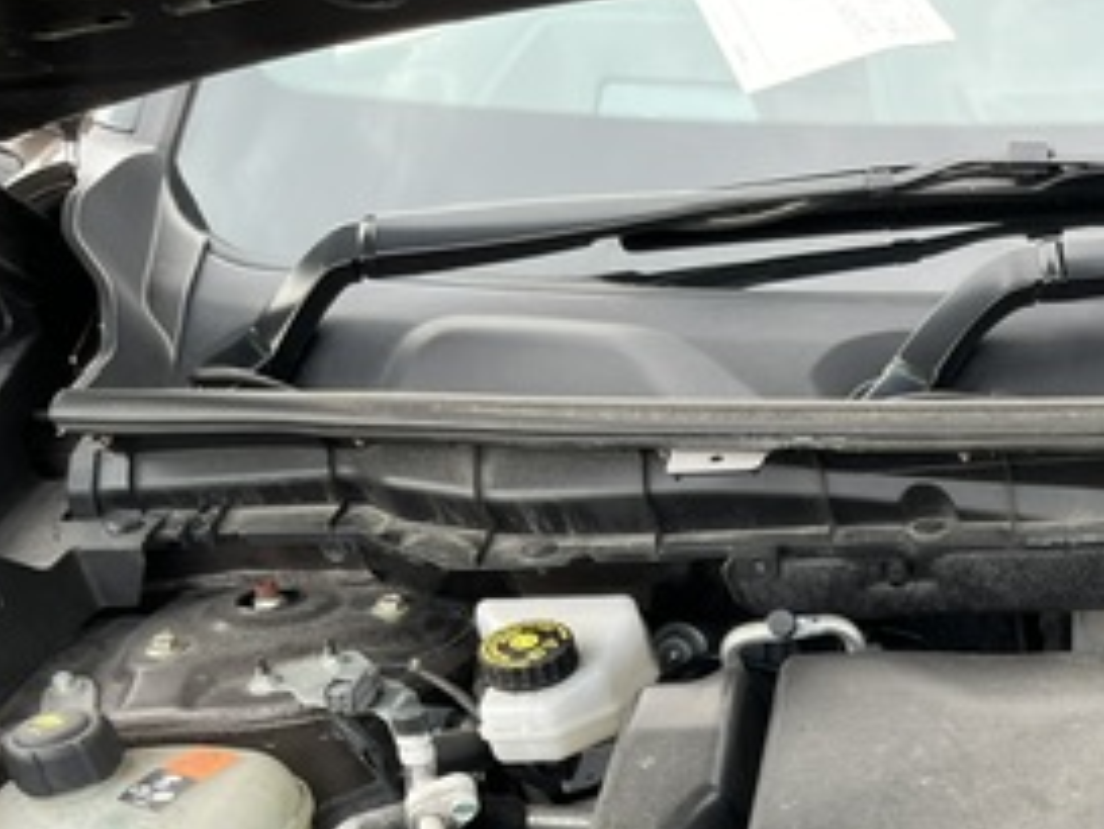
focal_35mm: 61
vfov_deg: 22.9
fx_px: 1946
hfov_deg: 28.7
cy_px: 865
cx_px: 1217
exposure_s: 1/157
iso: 40
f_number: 1.6
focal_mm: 5.1
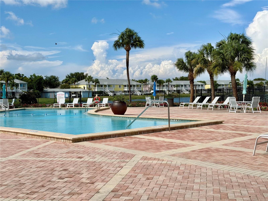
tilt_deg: -2.3
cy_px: 100
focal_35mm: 48
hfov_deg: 39.7
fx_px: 372
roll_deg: +1.0
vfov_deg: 30.3
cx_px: 134
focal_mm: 6.76
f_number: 1.78
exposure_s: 1/8772
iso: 80
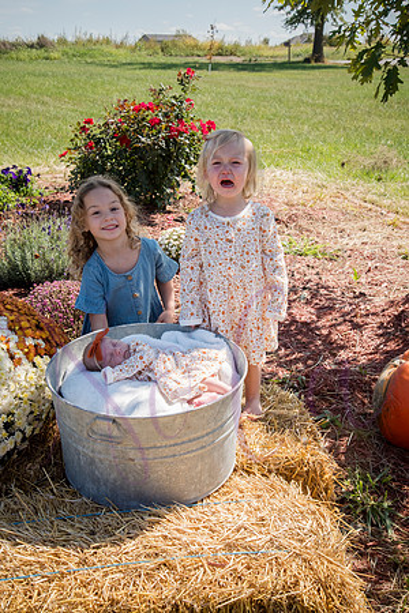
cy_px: 306
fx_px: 818
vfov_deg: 41.1
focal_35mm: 48
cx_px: 204
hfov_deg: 28.1
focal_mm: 48
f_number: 11
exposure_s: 1/320
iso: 400
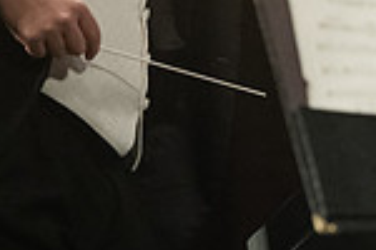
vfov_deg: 2.5
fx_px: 5848
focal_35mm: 560
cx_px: 446
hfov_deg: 3.7
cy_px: -39
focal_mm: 145
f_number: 4
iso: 5000
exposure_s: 1/250
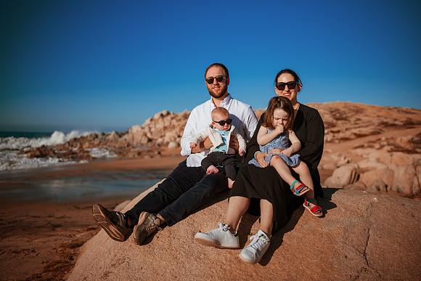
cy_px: 140
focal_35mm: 35
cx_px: 210
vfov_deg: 37.9
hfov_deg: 54.4
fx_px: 409
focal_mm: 35
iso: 50
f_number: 2
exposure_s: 1/8000
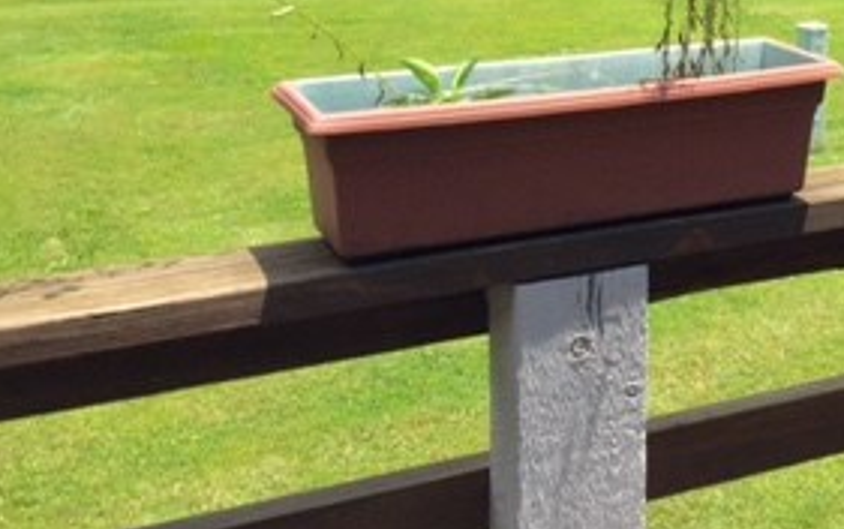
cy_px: -129
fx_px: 1611
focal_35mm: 70
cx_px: 862
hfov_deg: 27.5
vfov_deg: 17.6
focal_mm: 4.15
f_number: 2.2
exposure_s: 1/1980
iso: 32
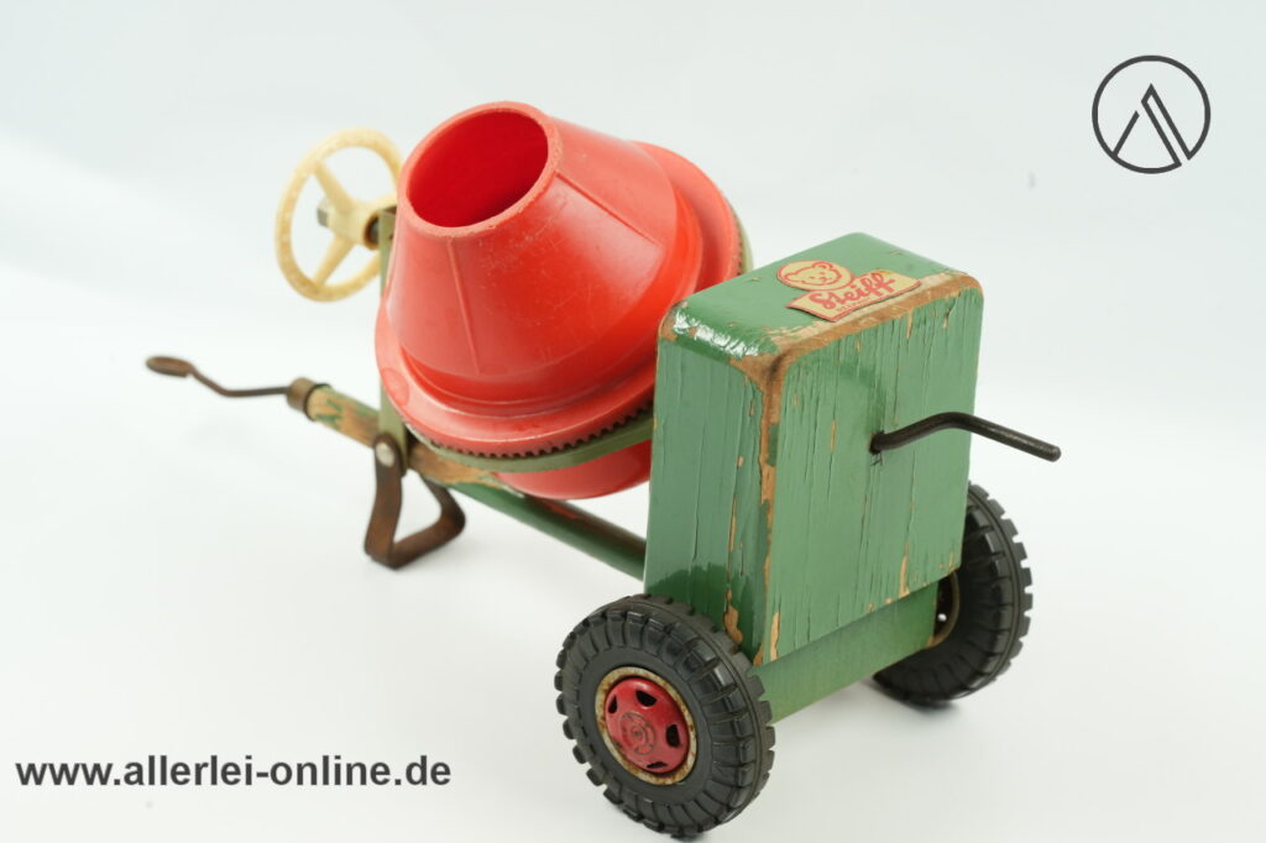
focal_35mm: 90
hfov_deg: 22.6
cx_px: 633
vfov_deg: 15.2
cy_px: 422
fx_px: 3164
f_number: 11
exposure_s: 1/60
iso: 2500
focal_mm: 90
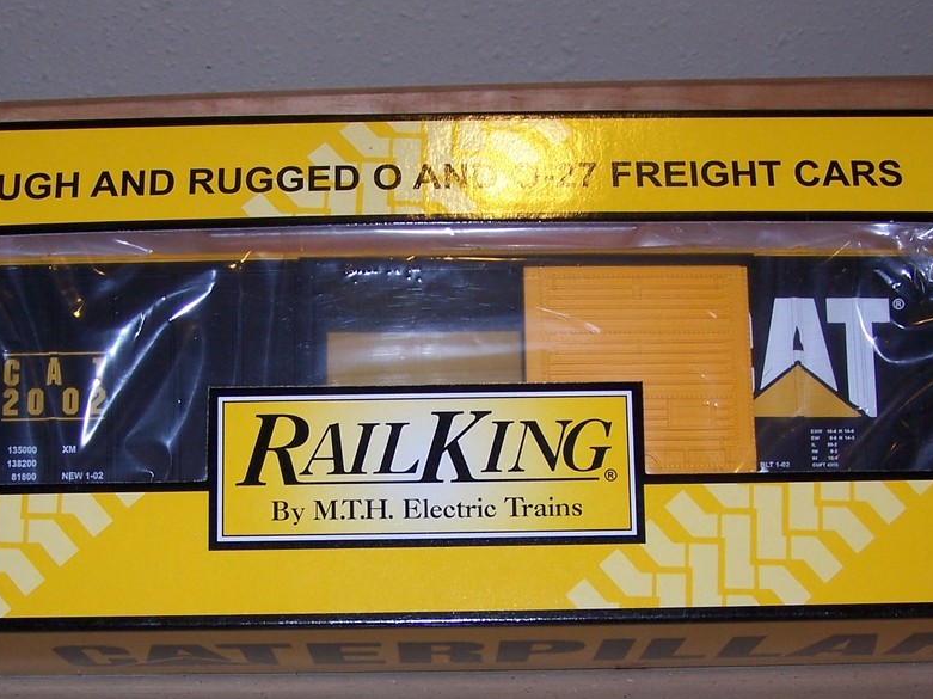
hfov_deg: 29.4
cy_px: 459
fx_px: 1778
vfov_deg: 22.2
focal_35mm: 66
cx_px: 455
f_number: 2.8
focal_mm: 6.7
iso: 80
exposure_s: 1/60
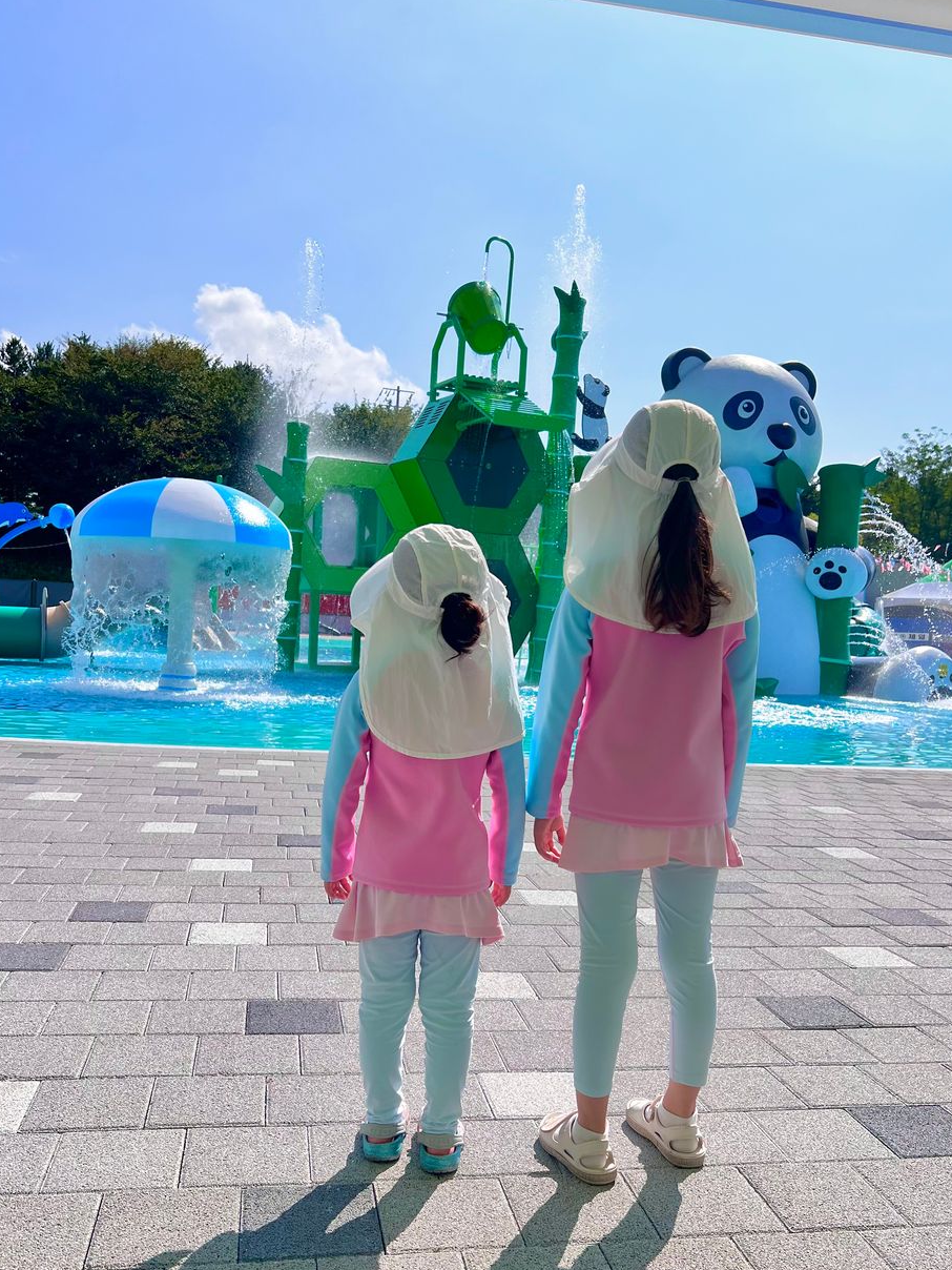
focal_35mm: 31
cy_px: 668
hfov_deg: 45.4
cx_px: 490
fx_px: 1137
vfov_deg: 58.3
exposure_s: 1/9434
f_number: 1.5
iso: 50
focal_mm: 5.7
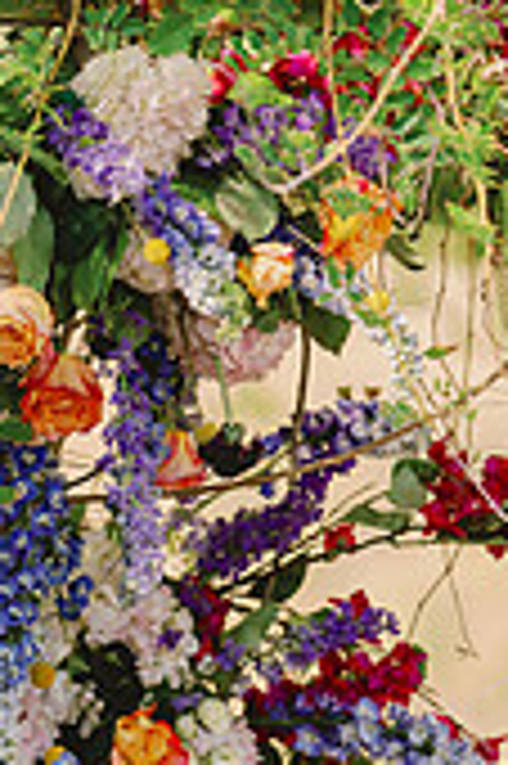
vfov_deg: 3.9
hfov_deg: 2.6
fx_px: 11240
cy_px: 954
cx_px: 148
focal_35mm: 530
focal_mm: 200
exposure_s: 1/400
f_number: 3.2
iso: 200
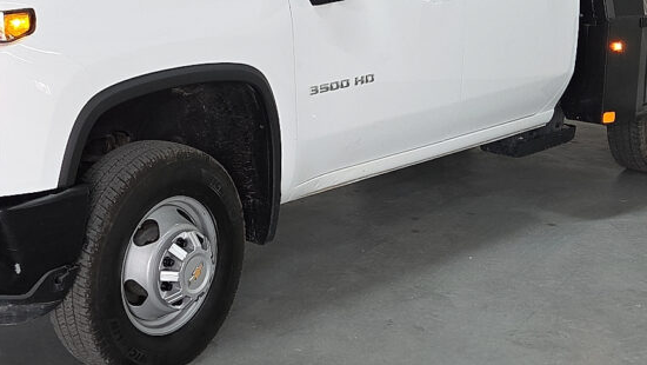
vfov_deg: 16.0
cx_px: 224
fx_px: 1287
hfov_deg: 28.1
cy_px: 84
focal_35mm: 75
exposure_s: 1/119
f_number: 1.8
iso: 217
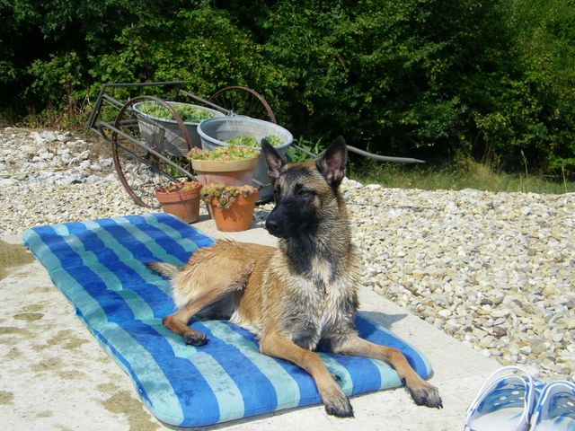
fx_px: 781
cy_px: 216
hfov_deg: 40.4
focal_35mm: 47
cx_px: 288
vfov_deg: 30.9
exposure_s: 1/320
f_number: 7.8
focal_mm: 8.3
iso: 80
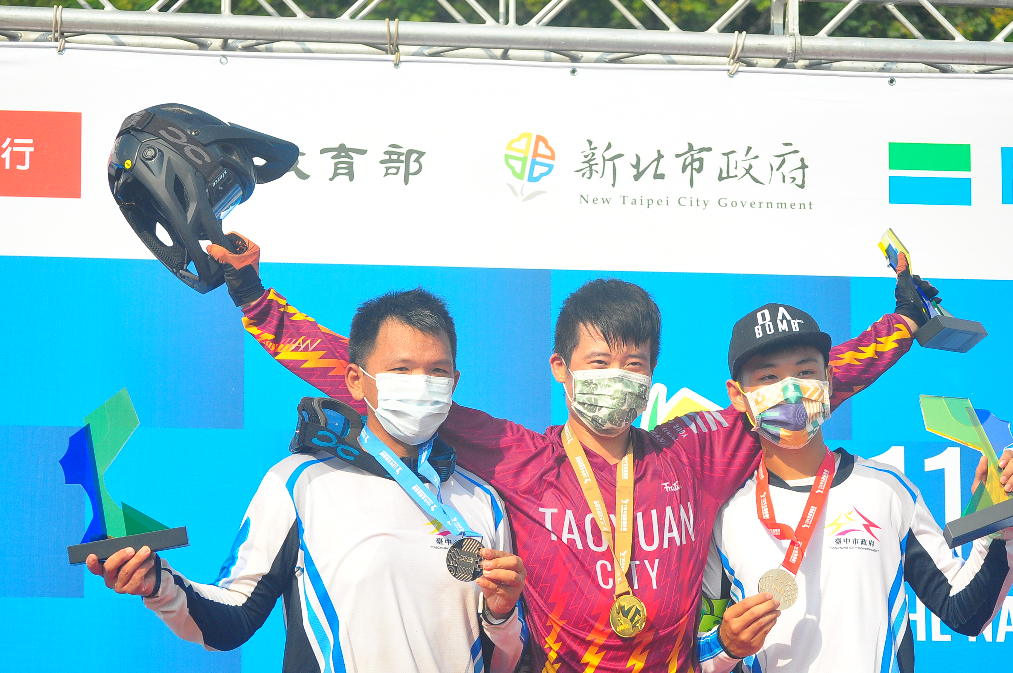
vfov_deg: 11.2
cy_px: 396
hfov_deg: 16.8
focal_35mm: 122
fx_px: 3429
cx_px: 552
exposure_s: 1/2000
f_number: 6.3
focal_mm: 68
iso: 500
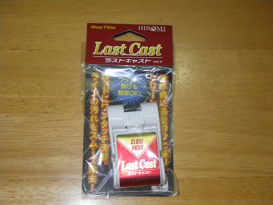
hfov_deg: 31.2
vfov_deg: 23.7
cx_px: 136
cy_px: 102
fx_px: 489
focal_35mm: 62
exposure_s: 1/80
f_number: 4.6
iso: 400
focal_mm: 11.1
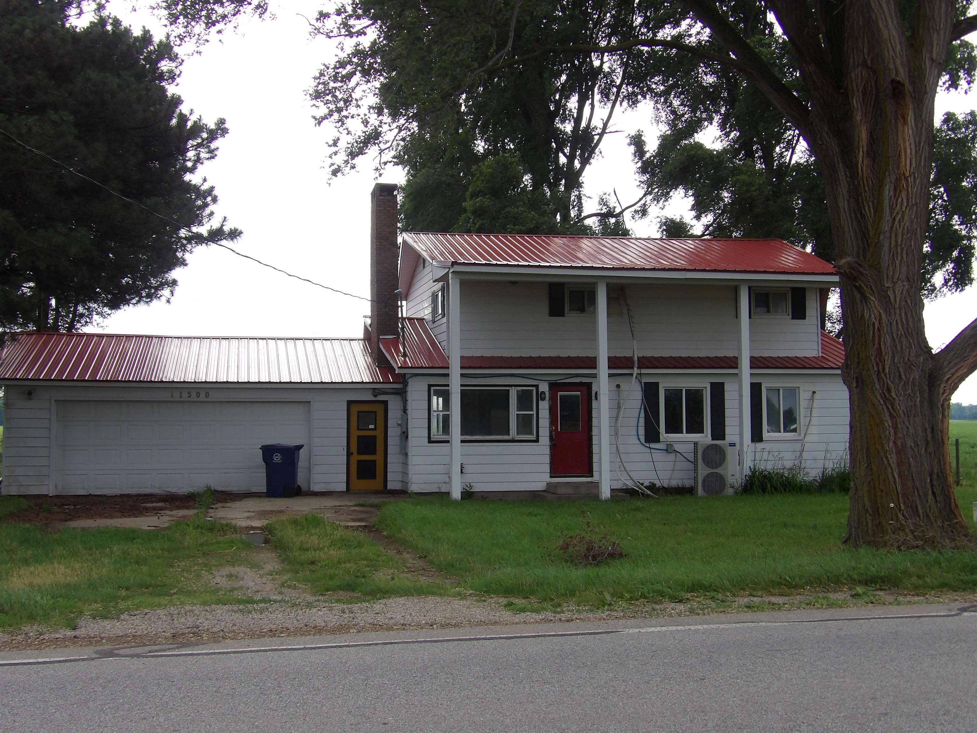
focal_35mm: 39
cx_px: 488
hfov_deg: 47.9
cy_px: 366
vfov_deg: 36.8
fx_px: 1101
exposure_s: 1/539
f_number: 3.7
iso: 100
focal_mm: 7
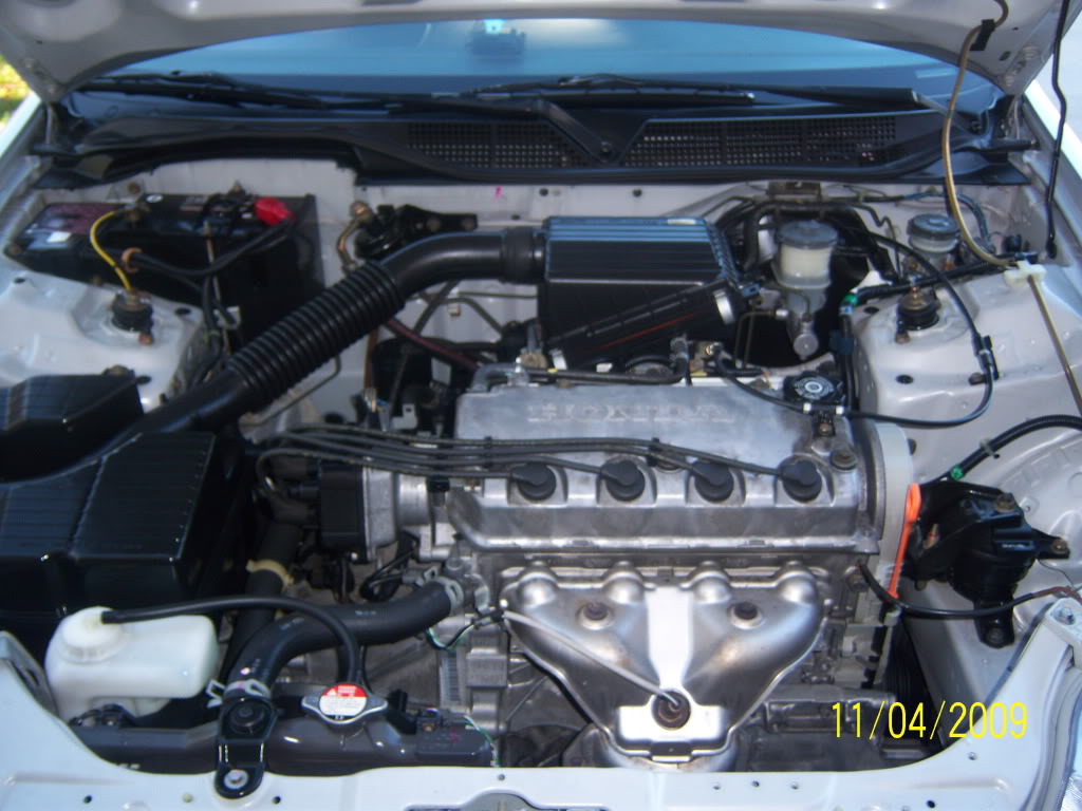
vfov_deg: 39.7
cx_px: 541
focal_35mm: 36
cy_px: 406
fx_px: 1125
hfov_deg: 51.4
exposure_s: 1/60
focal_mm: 7.5
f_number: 2.8
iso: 80
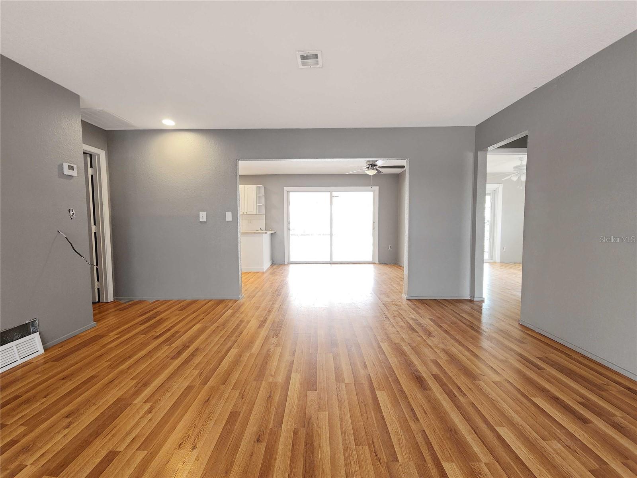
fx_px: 239
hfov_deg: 106.2
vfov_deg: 89.9
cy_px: 239
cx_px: 318
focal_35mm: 13
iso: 125
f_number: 2.2
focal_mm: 2.2
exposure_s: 1/60
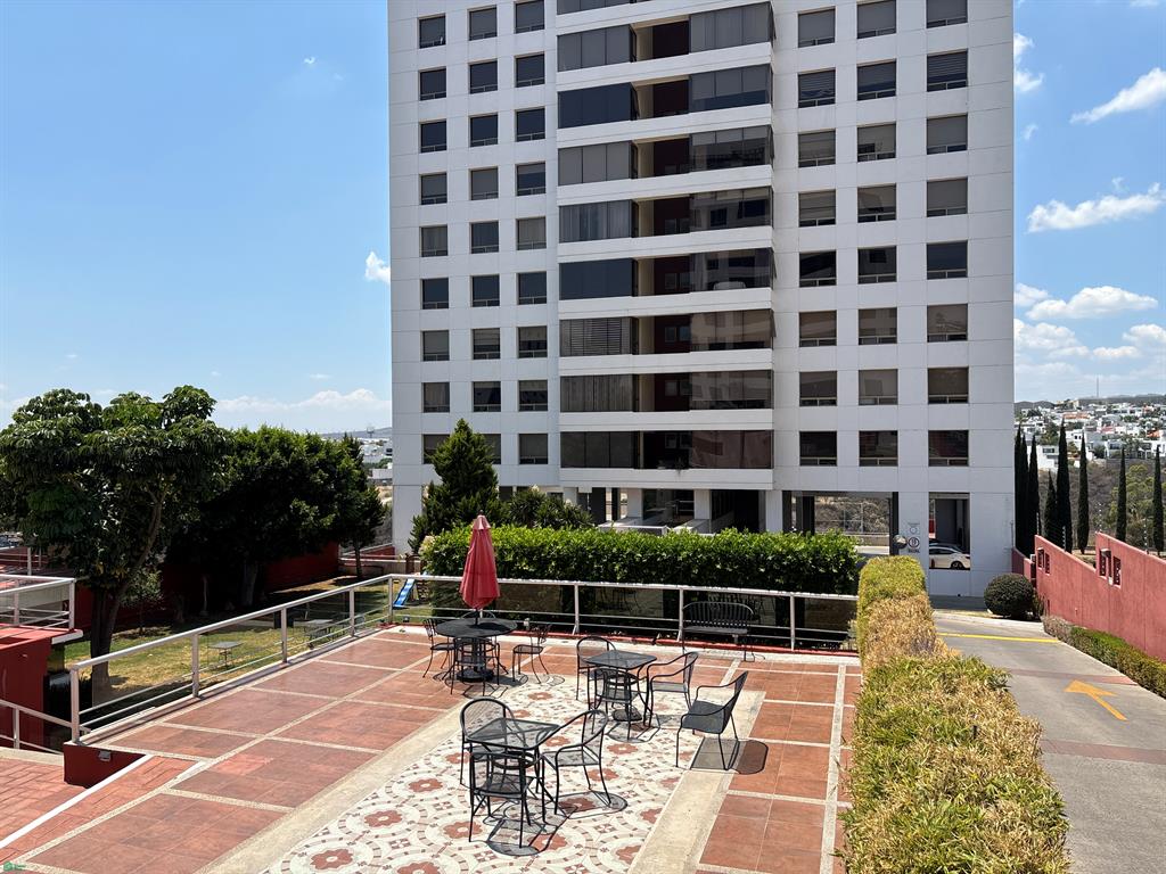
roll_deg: +0.1
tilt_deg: -0.5
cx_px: 583
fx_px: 876
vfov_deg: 53.1
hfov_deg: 67.3
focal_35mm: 26
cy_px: 437
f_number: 1.6
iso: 50
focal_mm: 5.96
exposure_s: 1/3650
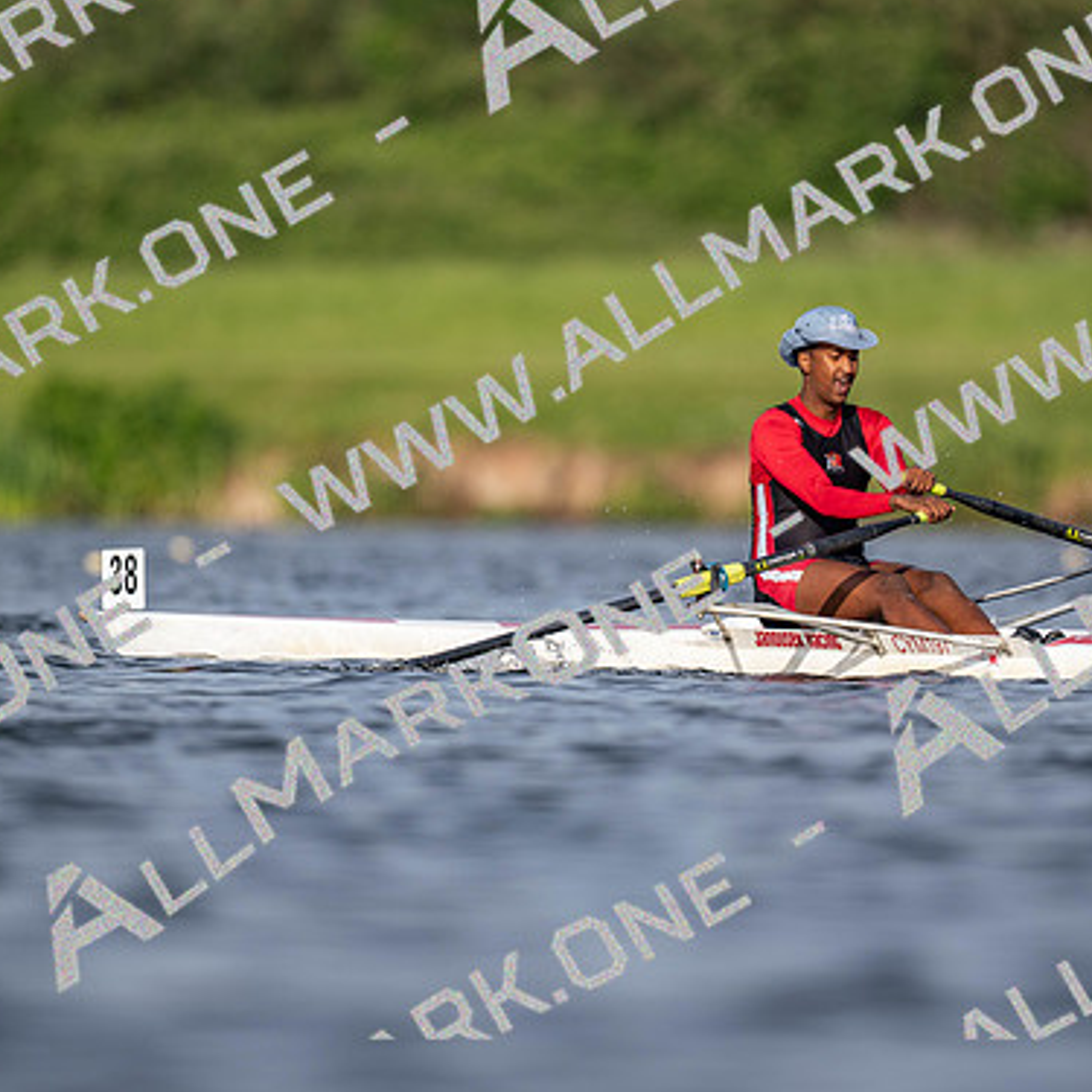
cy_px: 540
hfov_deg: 2.2
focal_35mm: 789
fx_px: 28160
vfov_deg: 2.2
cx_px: 638
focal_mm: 600
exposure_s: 1/2500
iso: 220
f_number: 4
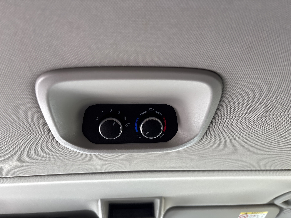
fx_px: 219
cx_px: 146
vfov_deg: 53.1
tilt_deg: +30.3
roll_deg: +4.2
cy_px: 109
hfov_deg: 67.3
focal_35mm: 26
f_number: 1.6
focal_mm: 5.96
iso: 100
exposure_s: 1/121
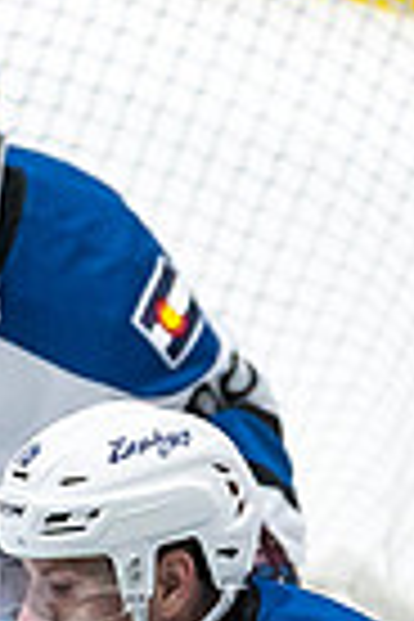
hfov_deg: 0.8
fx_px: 29961
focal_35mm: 1737
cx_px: -37
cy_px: 809
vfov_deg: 1.2
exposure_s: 1/1250
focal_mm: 200
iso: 1250
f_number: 2.8
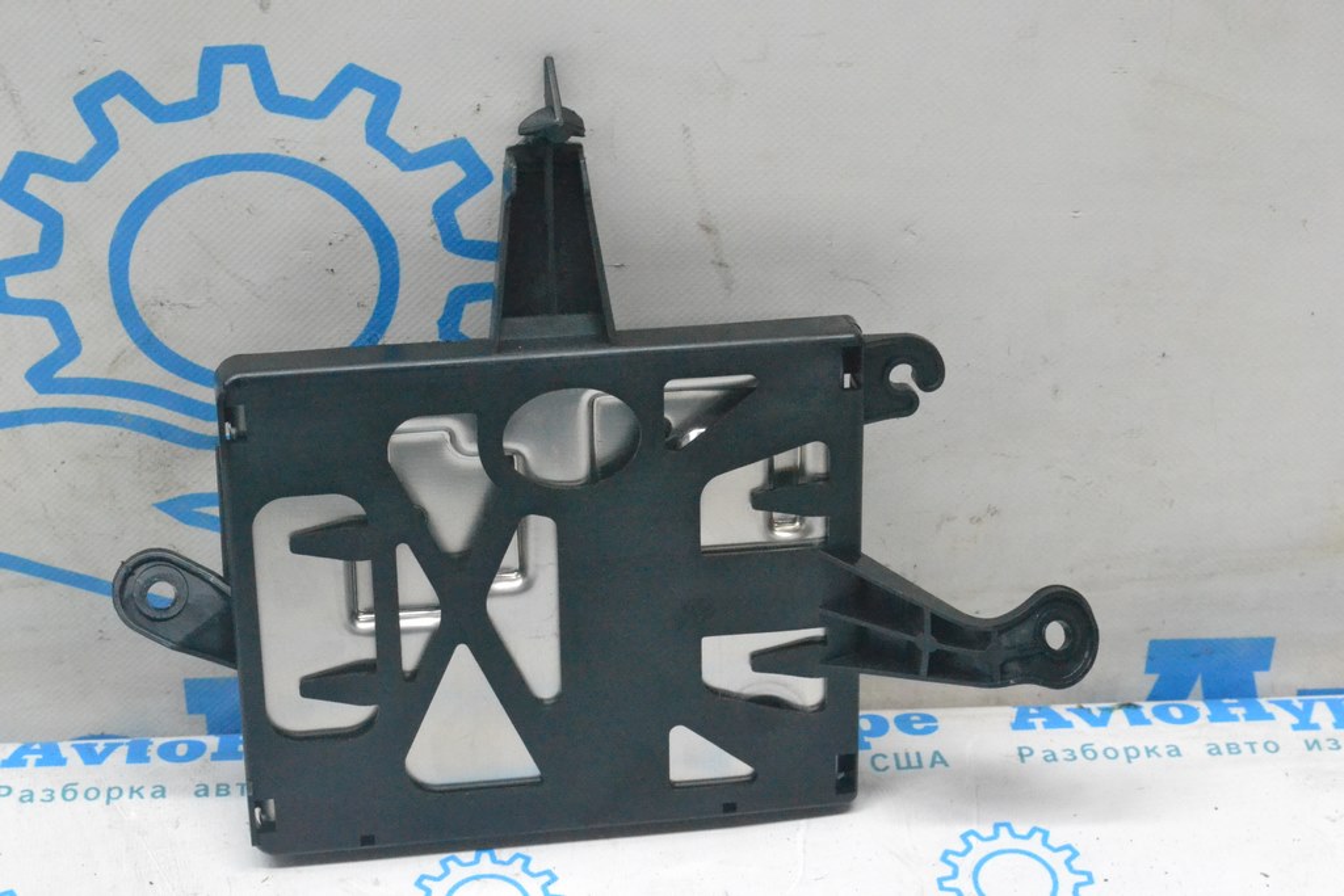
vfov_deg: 18.9
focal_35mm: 72
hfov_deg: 28.1
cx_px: 672
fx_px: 2688
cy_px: 448
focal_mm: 48
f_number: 10
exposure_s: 1/160
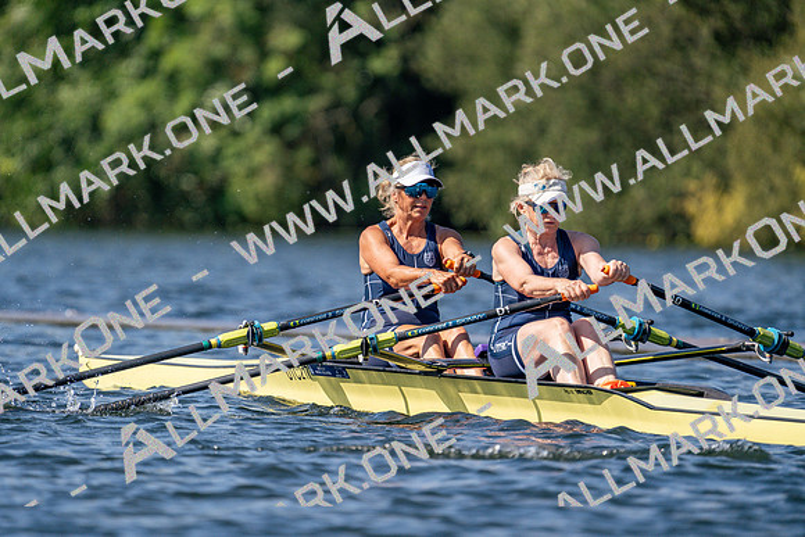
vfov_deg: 2.3
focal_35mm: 600
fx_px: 13419
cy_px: 268
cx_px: 402
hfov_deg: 3.4
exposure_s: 1/2000
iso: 320
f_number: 6.3
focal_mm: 600
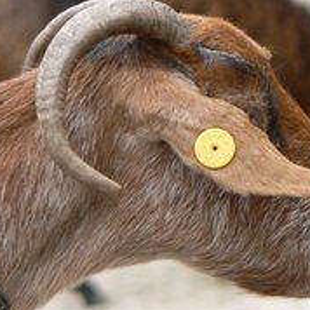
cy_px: 160
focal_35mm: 921
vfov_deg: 1.9
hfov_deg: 1.9
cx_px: 162
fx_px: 9331
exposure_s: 1/320
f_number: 3.6
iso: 100
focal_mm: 64.3
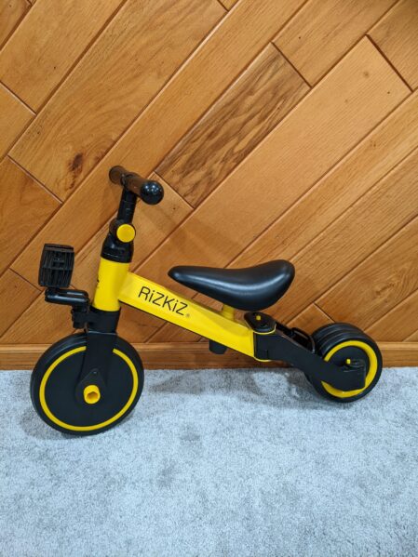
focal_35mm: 27
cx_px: 209
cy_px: 278
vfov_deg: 65.3
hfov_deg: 51.3
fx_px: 435
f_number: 1.8
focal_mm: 4.44
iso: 258
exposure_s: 1/24
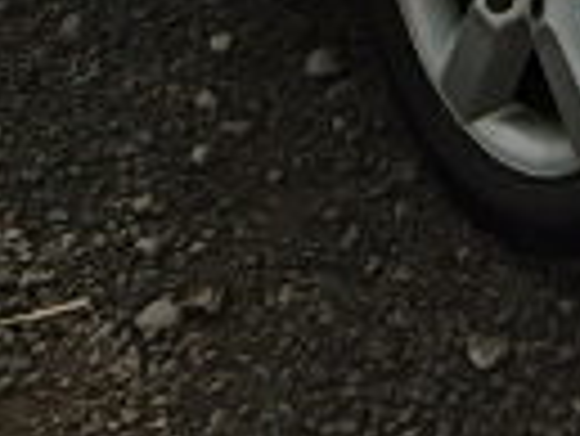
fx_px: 1744
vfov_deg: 11.9
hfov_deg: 17.1
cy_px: -562
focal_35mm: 104
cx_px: 859
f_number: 6
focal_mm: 3.7
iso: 125
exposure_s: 1/400
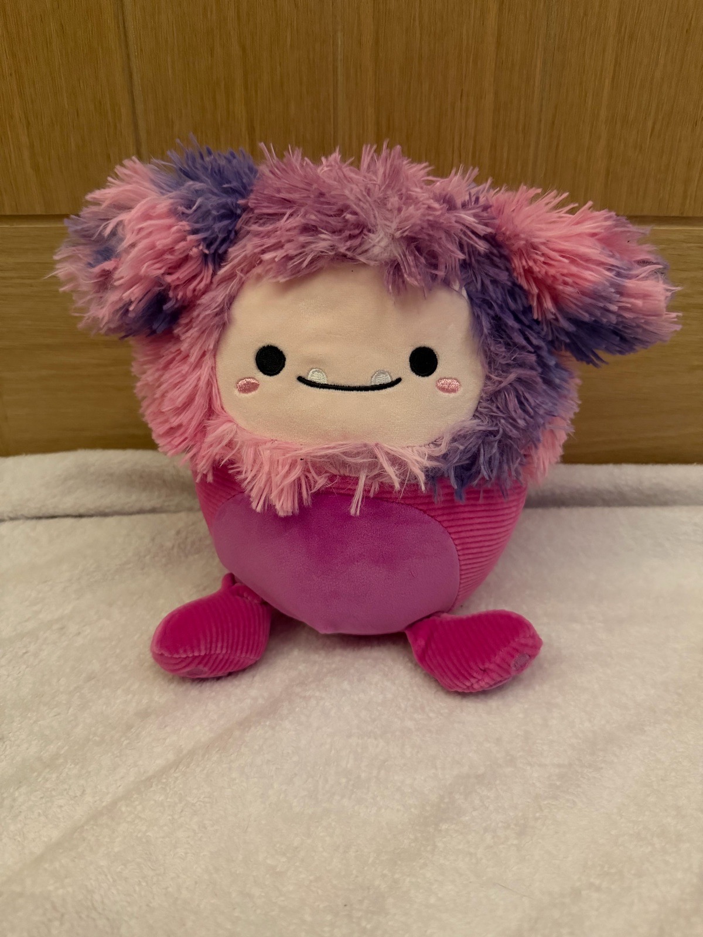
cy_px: 468
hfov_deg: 56.8
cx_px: 352
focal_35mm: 24
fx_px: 650
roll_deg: +0.0
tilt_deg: -26.0
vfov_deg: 71.6
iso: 1000
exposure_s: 1/38
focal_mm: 6.76
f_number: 1.78
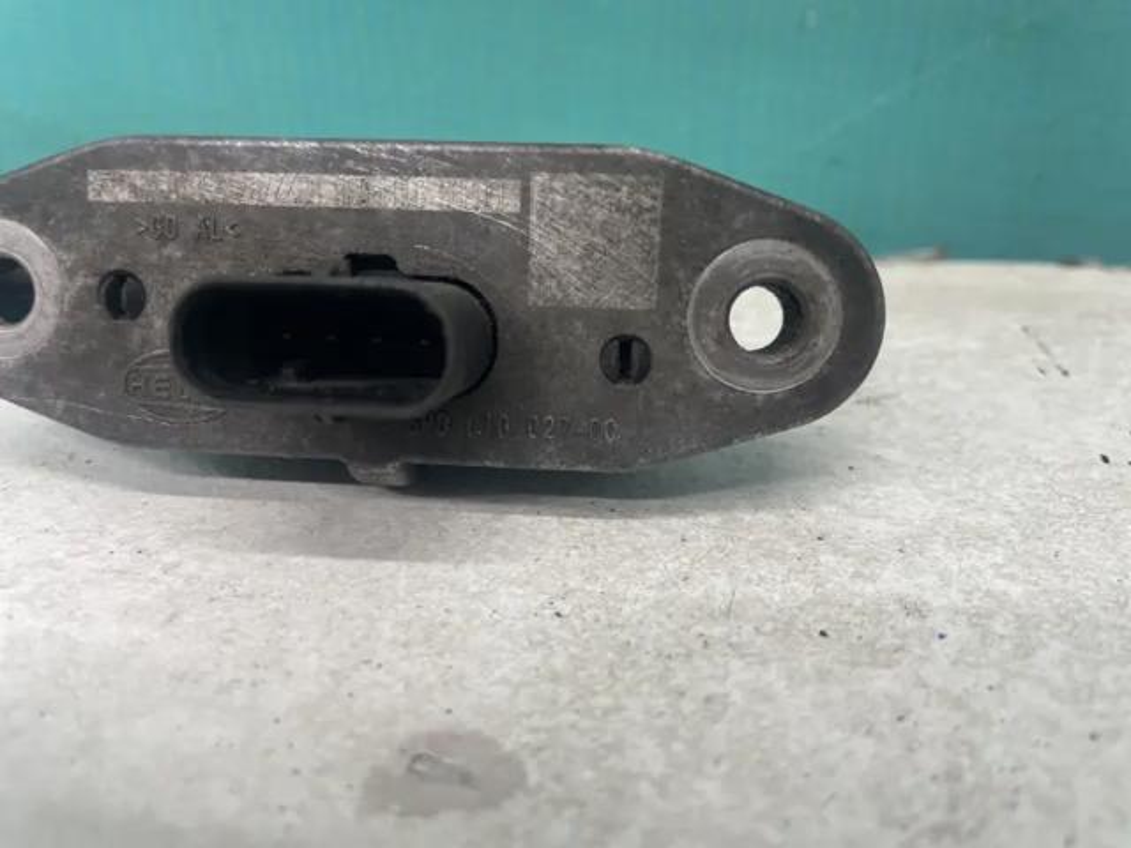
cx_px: 566
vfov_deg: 53.1
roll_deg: +0.3
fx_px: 849
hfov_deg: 67.3
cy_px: 424
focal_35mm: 26
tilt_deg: -30.6
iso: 125
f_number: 1.6
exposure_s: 1/100
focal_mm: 4.2
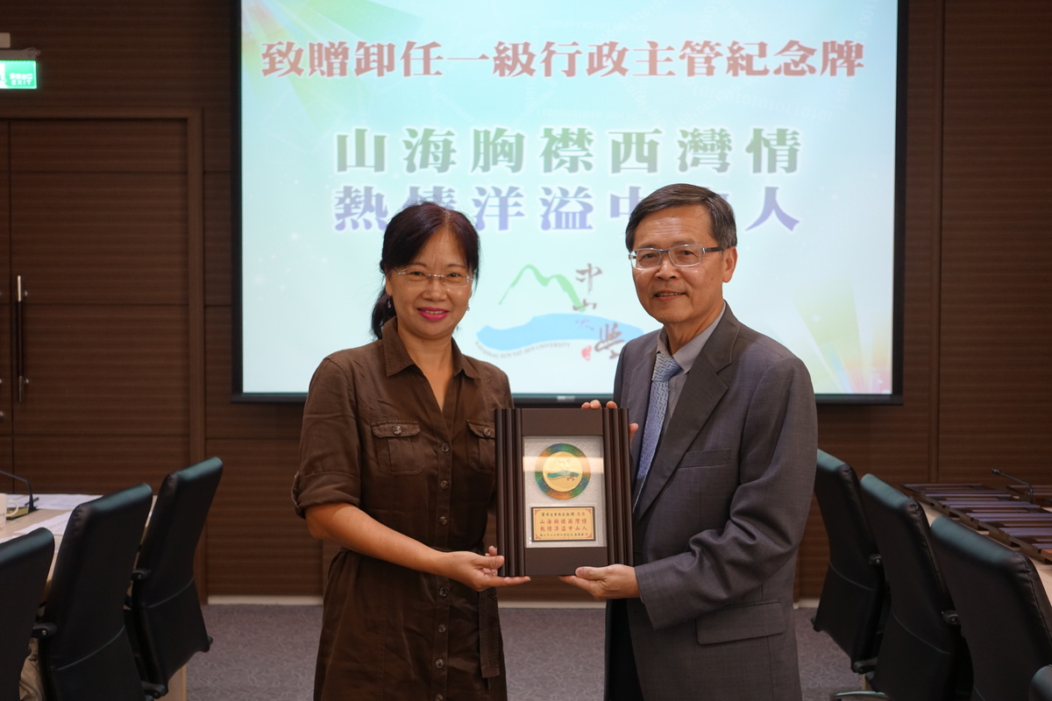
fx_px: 1227
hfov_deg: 46.4
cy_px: 350
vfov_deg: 31.9
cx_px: 526
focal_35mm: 42
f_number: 2.8
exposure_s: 1/100
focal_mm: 15.52
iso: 320
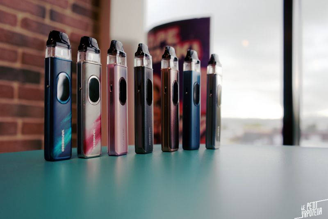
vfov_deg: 42.4
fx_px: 283
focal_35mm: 31
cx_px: 164
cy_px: 110
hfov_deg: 60.3
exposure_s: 1/60
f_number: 4
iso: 100
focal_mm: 31
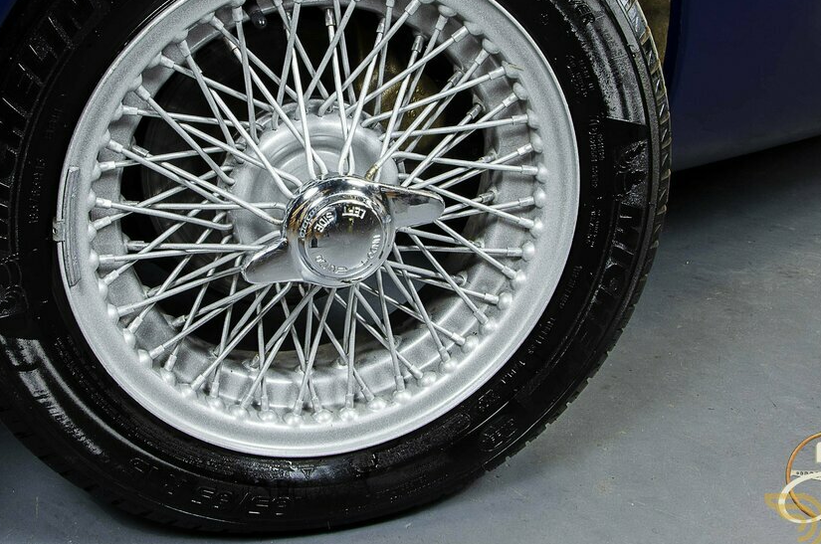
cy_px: 167
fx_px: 1093
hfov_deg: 41.0
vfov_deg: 27.7
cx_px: 326
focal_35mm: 48
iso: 200
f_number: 13
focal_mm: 22
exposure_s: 1
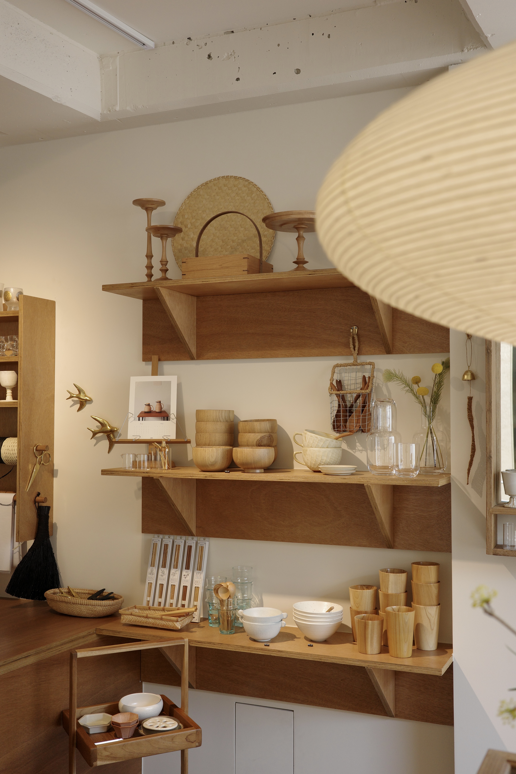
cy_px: 387
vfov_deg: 48.5
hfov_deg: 33.4
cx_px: 258
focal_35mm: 40
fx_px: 860
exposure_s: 1/160
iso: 320
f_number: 3.2
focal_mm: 26
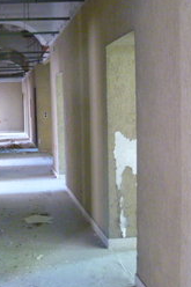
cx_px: 10
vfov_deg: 41.9
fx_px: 375
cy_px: 132
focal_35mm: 47
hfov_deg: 27.3
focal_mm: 5
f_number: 2.8
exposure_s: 1/20
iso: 800
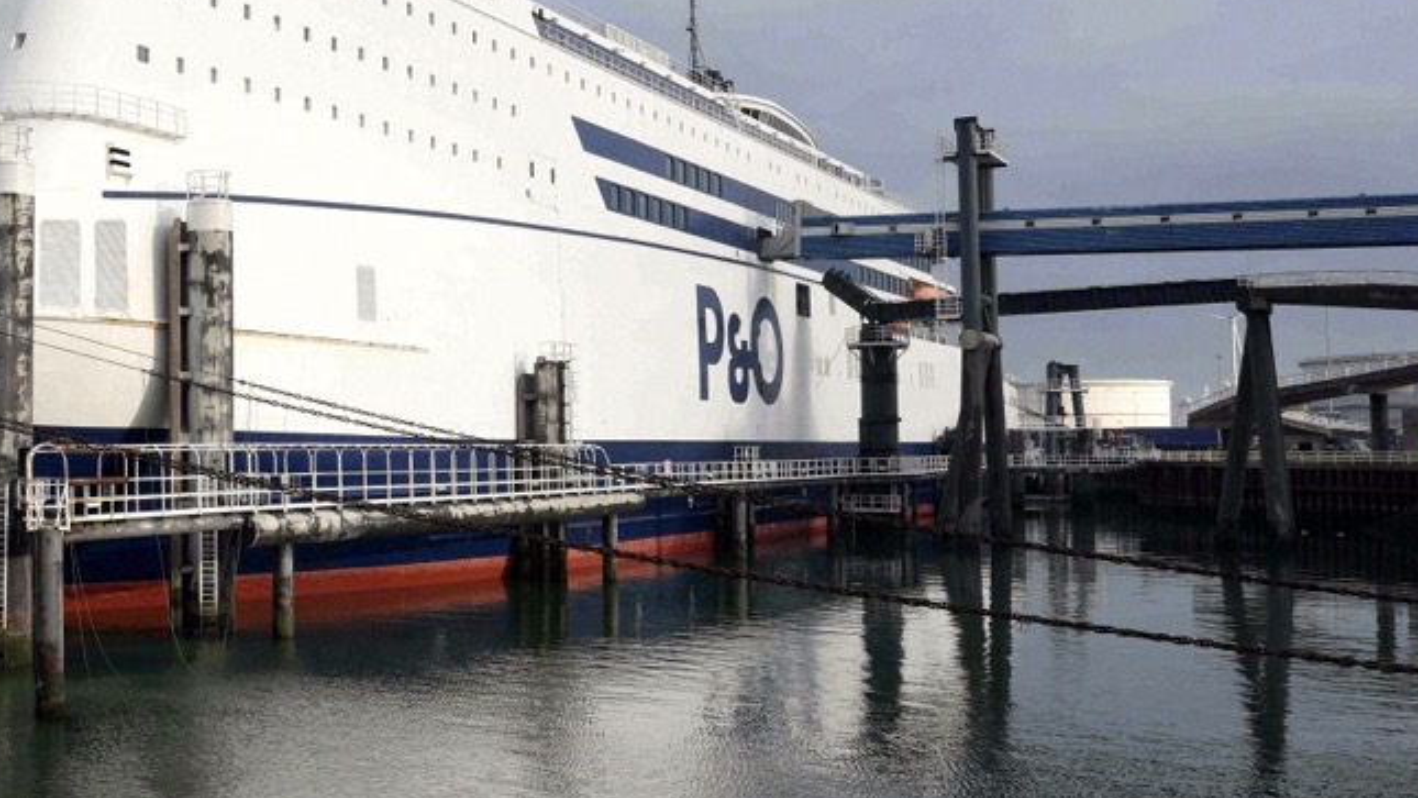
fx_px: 1467
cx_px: 193
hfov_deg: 47.4
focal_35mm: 39
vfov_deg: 30.3
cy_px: 286
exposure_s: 1/160
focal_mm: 20
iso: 100
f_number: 8
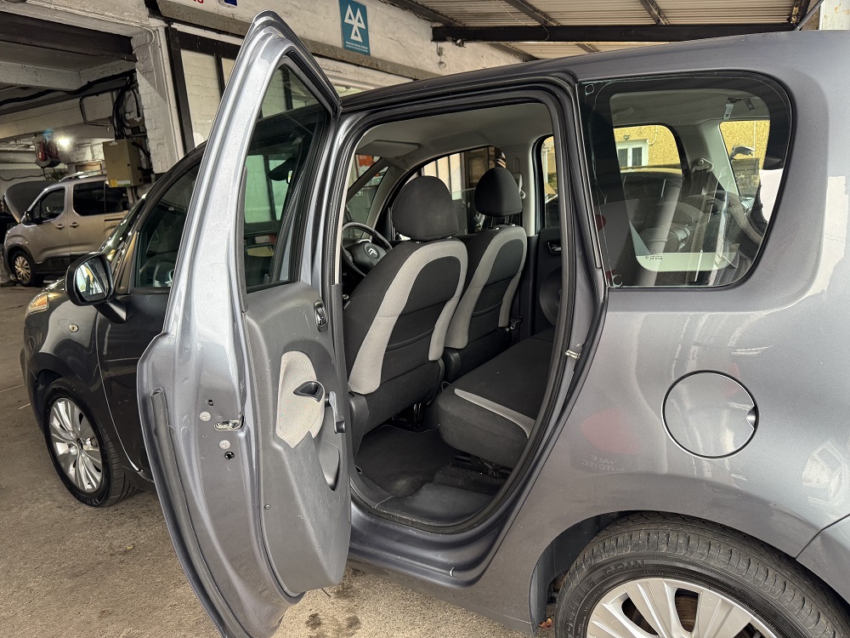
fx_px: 589
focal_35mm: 24
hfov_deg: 71.6
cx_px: 425
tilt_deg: -12.6
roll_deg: +3.9
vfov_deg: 56.8
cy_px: 319
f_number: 1.78
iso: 160
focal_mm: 6.76
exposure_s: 1/100
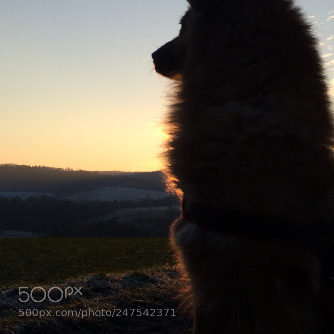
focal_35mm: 42
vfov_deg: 38.5
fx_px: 458
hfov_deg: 39.8
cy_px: 66
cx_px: 203
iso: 32
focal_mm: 4.15
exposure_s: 1/1953
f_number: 2.2
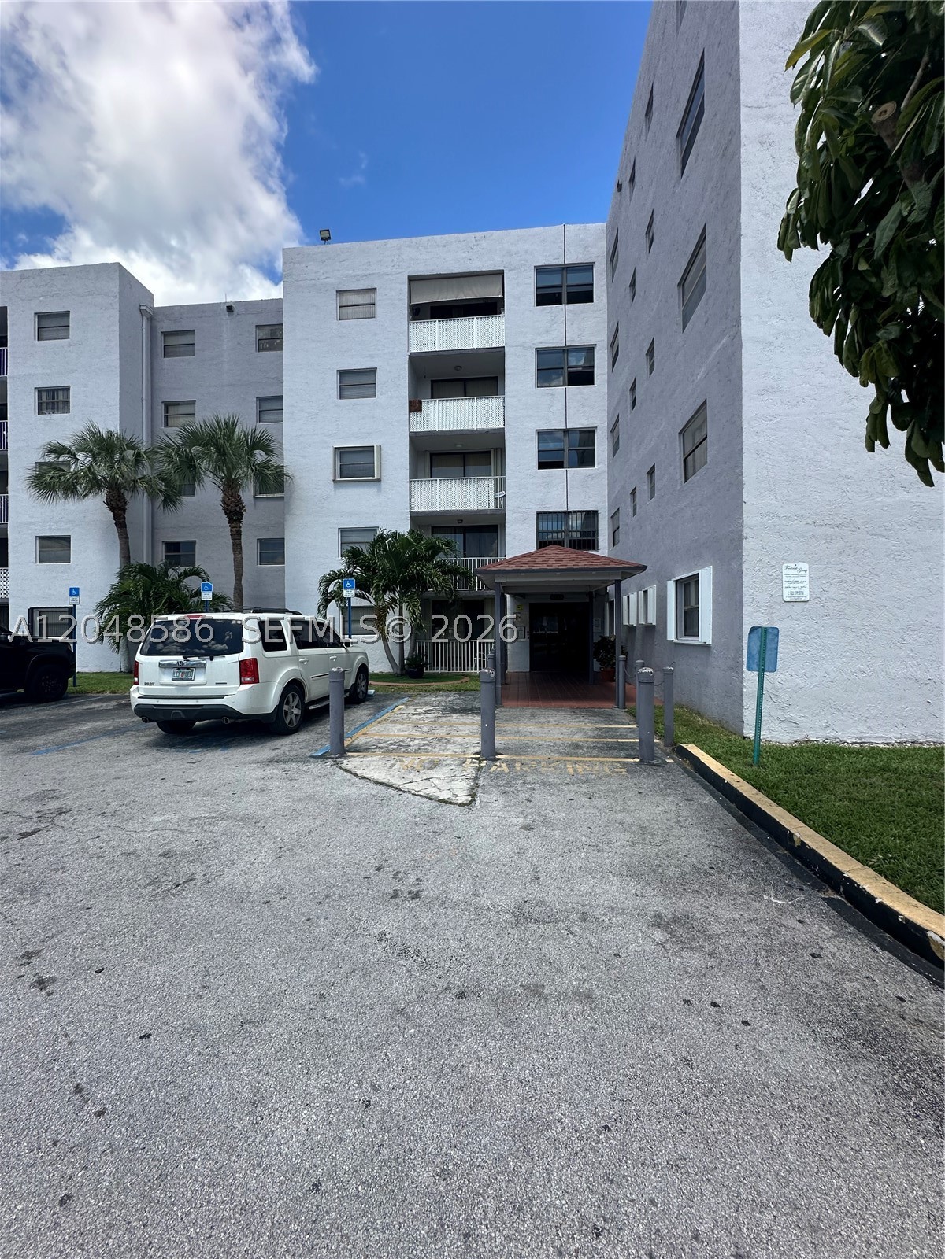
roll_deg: -1.7
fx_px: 510
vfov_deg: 102.1
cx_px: 472
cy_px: 630
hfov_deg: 85.7
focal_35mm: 14
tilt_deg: +0.9
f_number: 2.2
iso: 40
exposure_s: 1/1024
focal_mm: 2.22
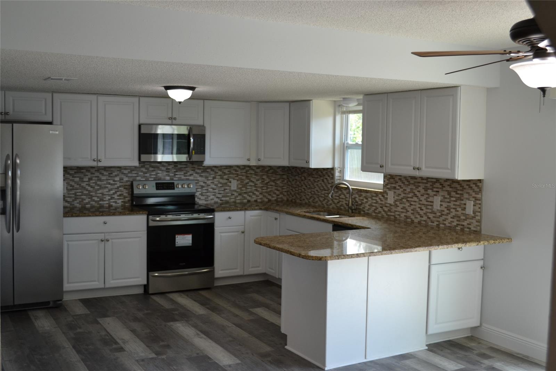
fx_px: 602
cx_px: 278
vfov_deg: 34.2
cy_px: 186
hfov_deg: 49.6
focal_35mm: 39
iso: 400
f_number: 5
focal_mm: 26
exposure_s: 1/100
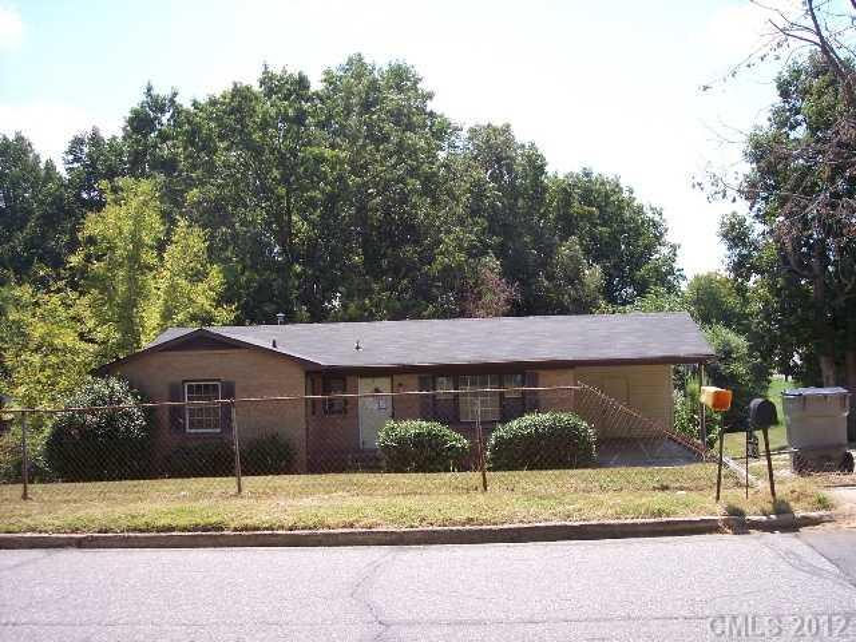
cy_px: 321
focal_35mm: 39
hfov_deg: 47.9
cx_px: 428
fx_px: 964
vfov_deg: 36.8
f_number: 3.4
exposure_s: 1/500
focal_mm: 8
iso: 100
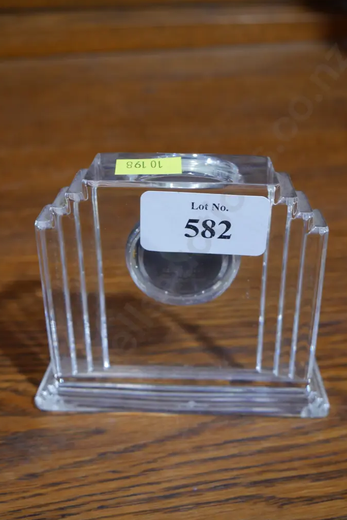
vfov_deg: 36.2
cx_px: 186
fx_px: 795
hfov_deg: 24.6
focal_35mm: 55
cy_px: 261
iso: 800
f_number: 5.3
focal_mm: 26
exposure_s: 1/60
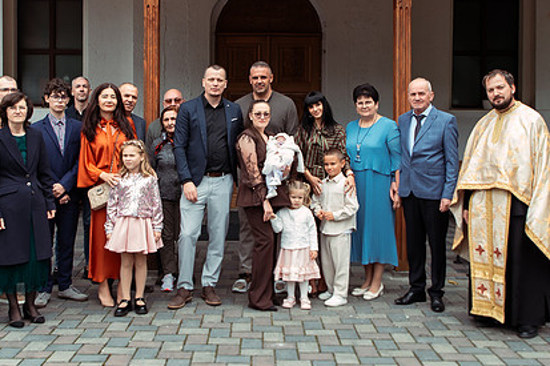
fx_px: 687
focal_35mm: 45
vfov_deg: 29.5
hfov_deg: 43.6
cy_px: 102
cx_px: 251
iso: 250
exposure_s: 1/250
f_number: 3.5
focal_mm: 24
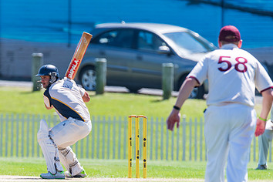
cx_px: 63
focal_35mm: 982
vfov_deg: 1.4
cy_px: 142
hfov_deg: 2.1
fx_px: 7446
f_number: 6.3
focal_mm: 600
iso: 400
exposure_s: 1/1250
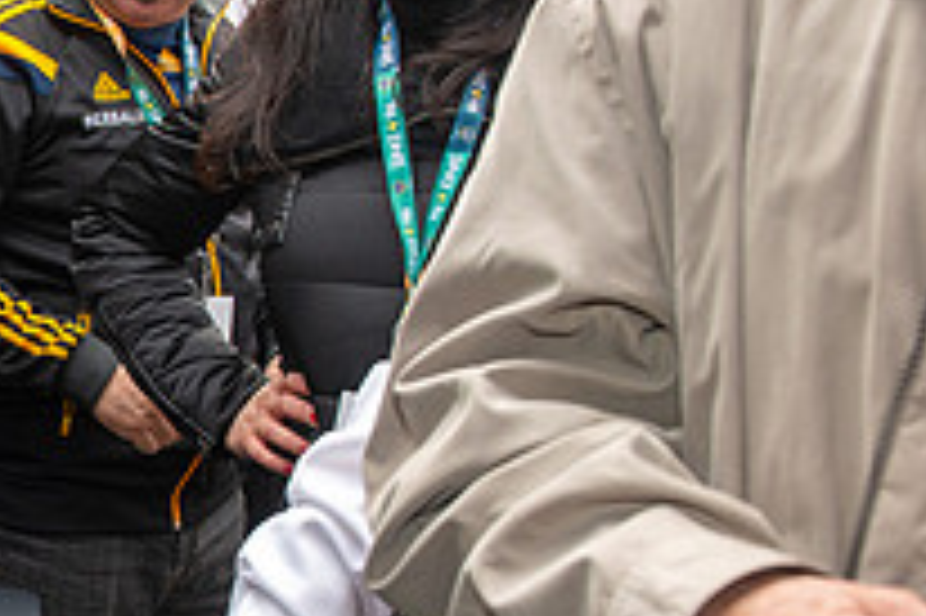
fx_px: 1953
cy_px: 429
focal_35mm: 76
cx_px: -247
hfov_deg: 23.8
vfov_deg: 17.9
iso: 500
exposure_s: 1/160
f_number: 6.3
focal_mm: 27
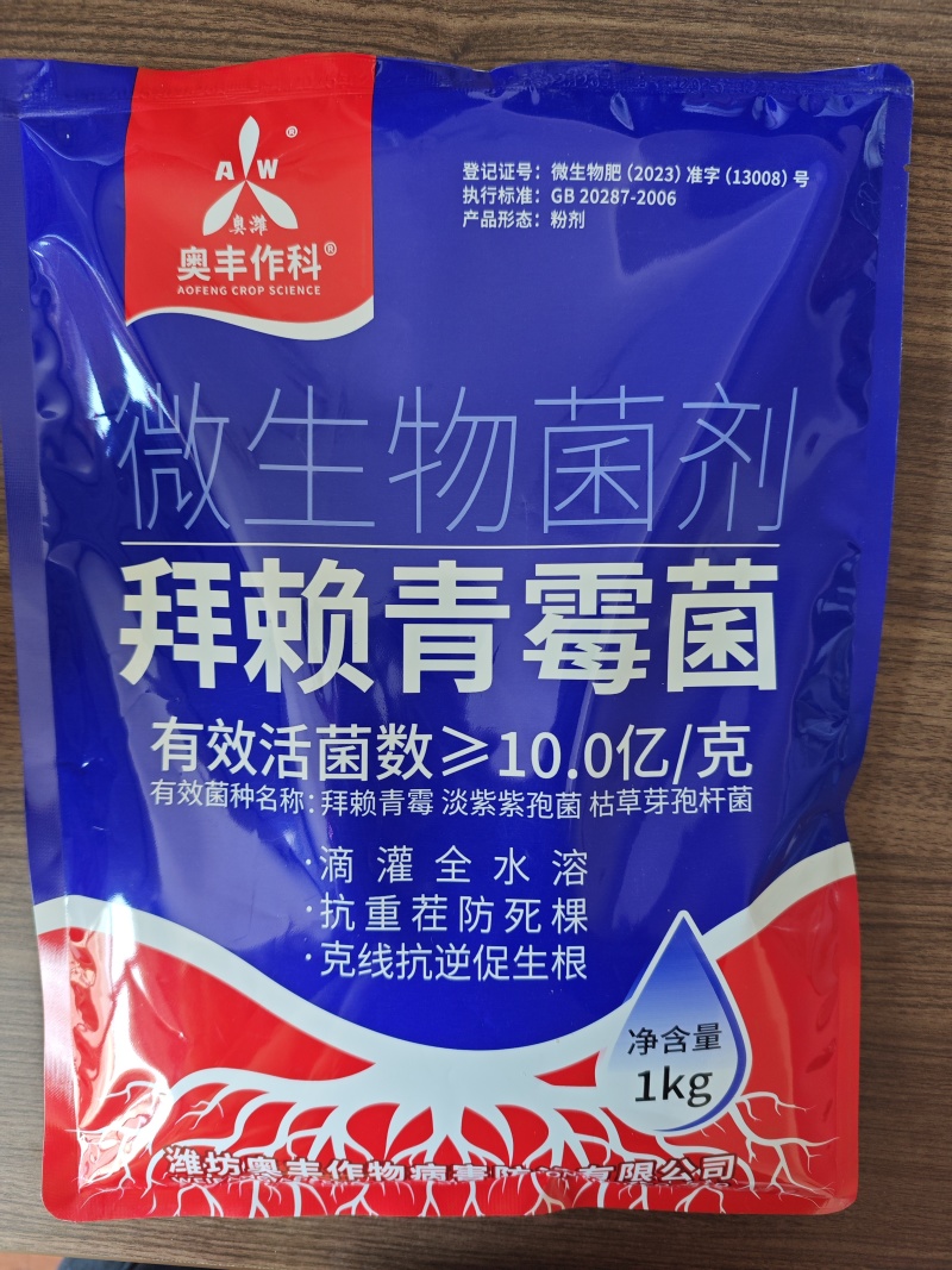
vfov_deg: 73.9
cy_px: 635
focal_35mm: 23
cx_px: 476
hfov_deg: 58.9
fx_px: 844
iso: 160
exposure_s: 1/86.6
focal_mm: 6.55
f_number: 1.6
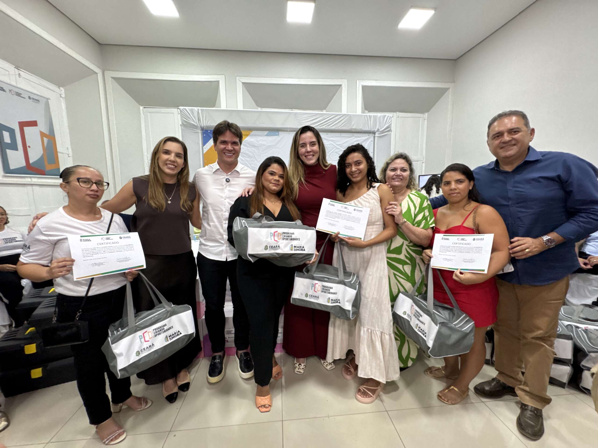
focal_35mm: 14
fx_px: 242
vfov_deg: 85.7
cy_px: 224
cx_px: 299
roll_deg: +0.2
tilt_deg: -8.0
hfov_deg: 102.1
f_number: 2.2
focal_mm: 2.22
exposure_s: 1/60
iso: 250
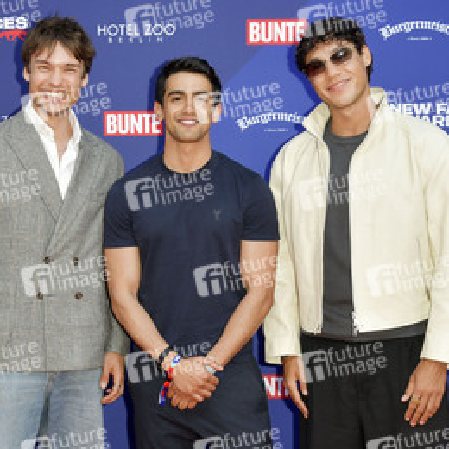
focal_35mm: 59
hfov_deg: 29.0
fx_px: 866
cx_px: 193
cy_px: 233
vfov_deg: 29.1
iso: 640
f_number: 6.3
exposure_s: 1/200
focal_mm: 40
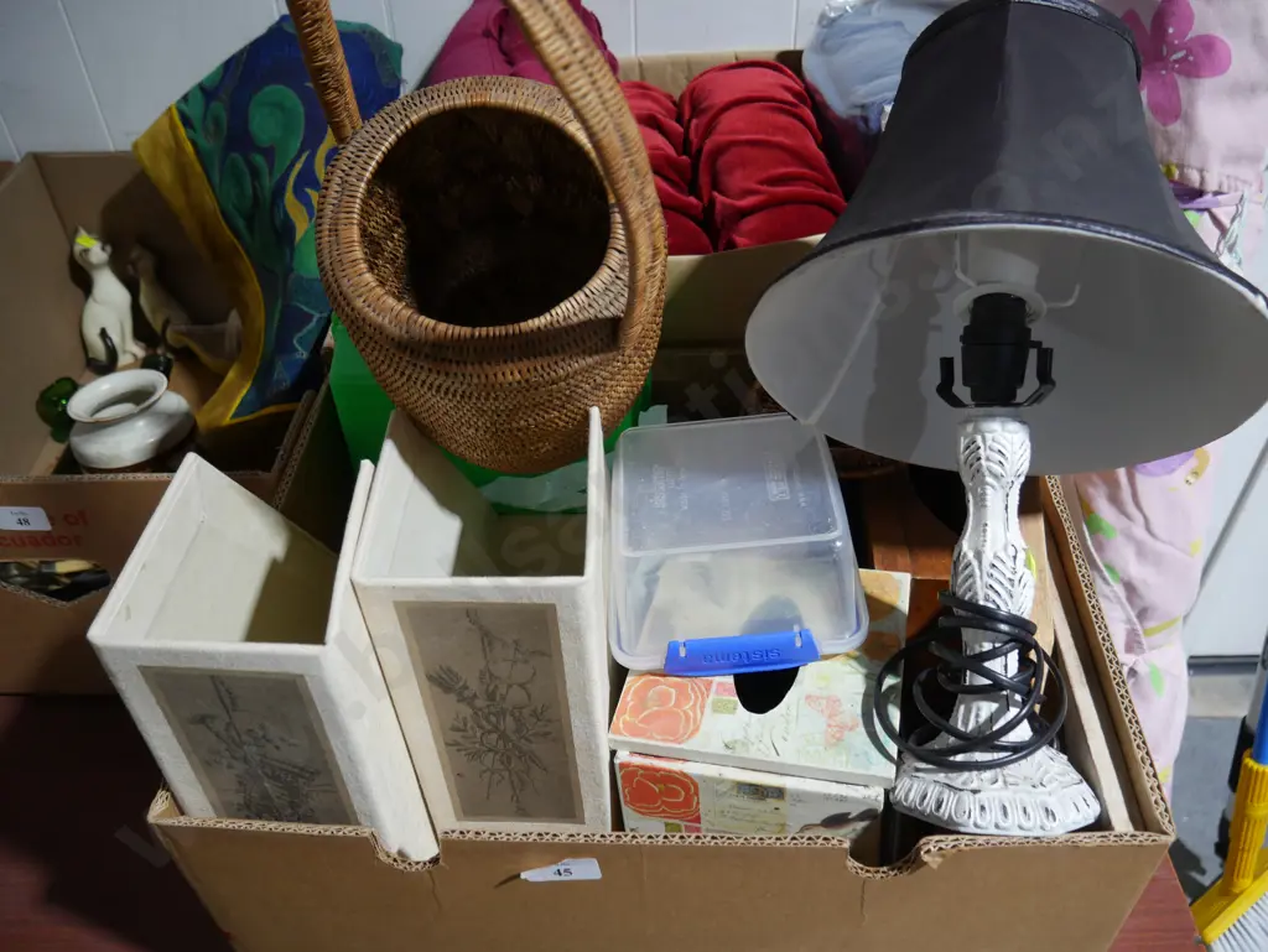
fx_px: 1026
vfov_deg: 49.8
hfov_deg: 63.4
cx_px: 634
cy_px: 476
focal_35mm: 28
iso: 400
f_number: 3.5
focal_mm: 14
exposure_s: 1/60
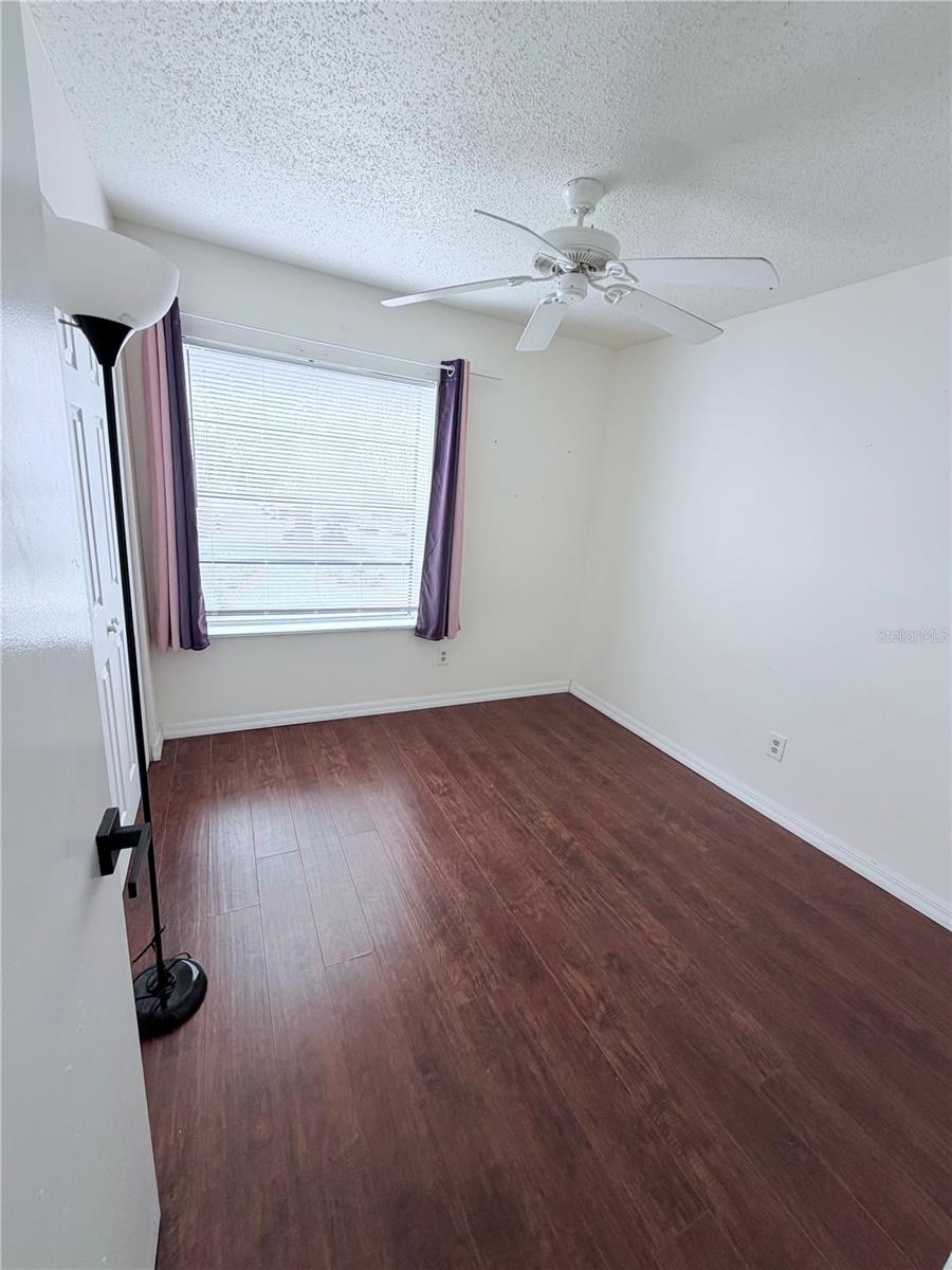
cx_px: 476
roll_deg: -5.4
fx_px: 513
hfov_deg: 85.7
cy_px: 635
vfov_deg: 102.1
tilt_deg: -15.0
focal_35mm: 14
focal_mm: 2.22
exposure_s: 1/121
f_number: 2.2
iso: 160
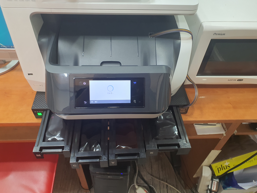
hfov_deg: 67.3
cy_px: 96
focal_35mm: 26
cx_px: 128
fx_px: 193
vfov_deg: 53.1
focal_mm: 4.3
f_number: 2.4
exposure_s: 1/60
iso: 160
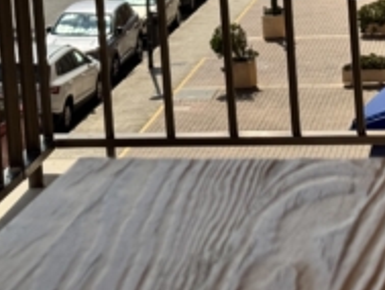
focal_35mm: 148
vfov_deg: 9.8
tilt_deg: -5.3
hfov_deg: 13.3
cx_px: 98
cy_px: -84
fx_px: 1647
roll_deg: +3.9
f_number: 1.78
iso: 64
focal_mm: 6.76
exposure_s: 1/9009
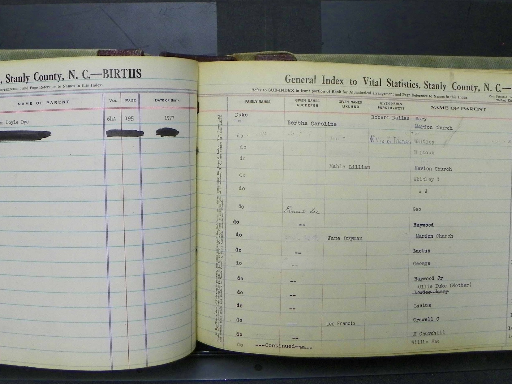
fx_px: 651
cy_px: 128
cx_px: 228
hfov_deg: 42.9
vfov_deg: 32.6
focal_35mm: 44
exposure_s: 1/30
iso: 100
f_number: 2.8
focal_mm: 4.6
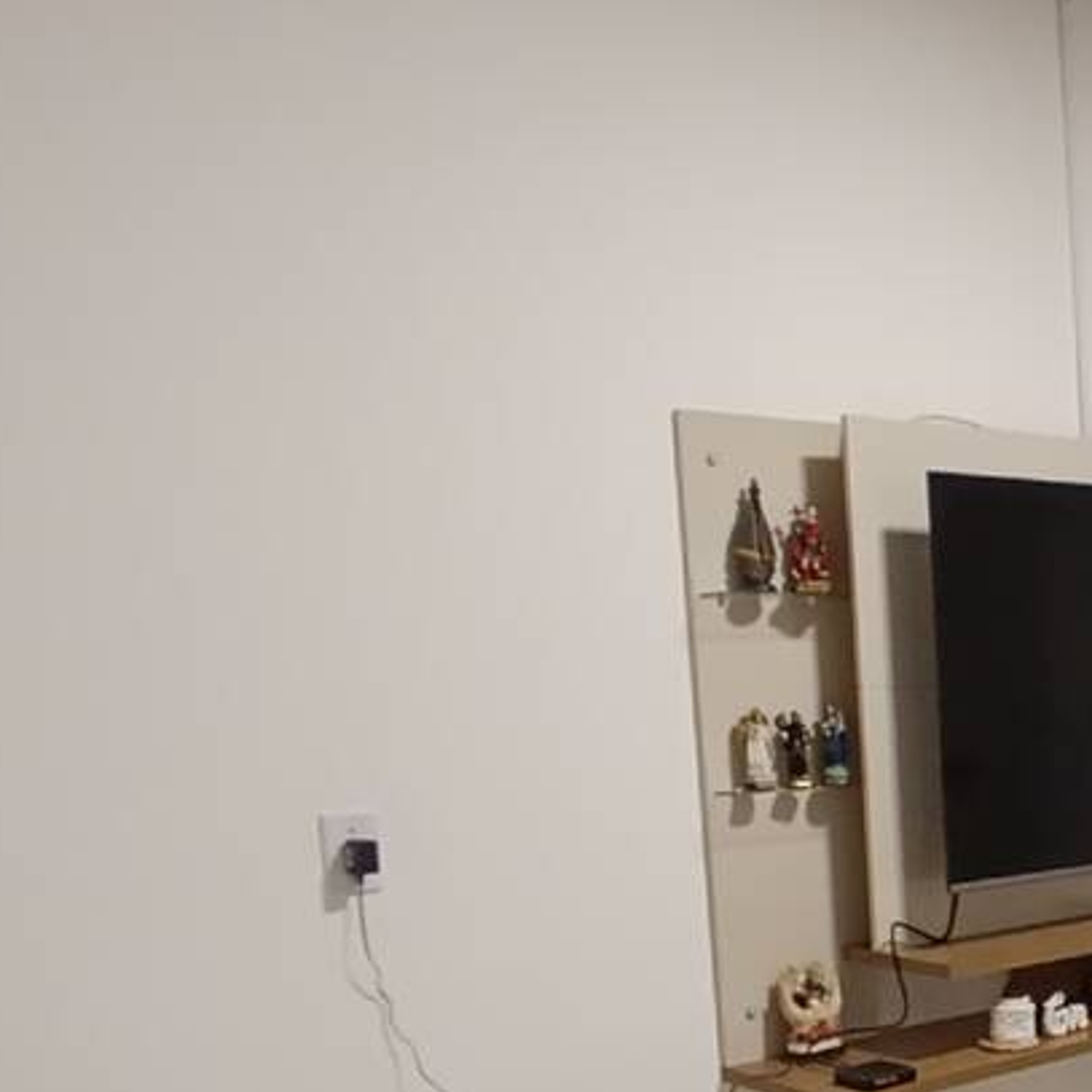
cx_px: 1376
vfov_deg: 33.2
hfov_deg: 28.6
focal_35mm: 50
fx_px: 1785
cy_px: 842
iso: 500
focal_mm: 1.65
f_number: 2.2
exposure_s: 1/30
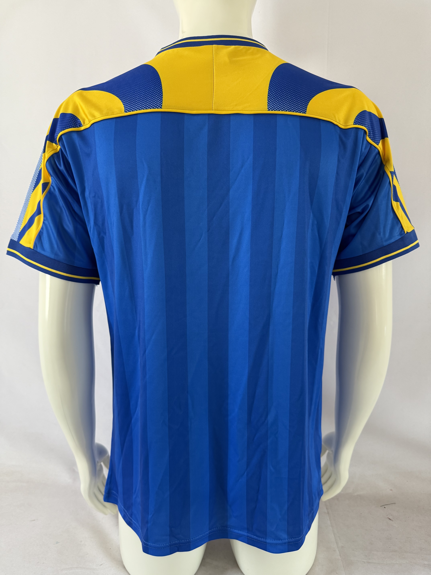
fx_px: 398
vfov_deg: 71.6
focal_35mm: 24
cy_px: 288
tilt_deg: -9.8
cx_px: 216
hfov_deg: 56.8
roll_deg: +0.4
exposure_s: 1/60
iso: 250
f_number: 1.78
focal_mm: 6.76
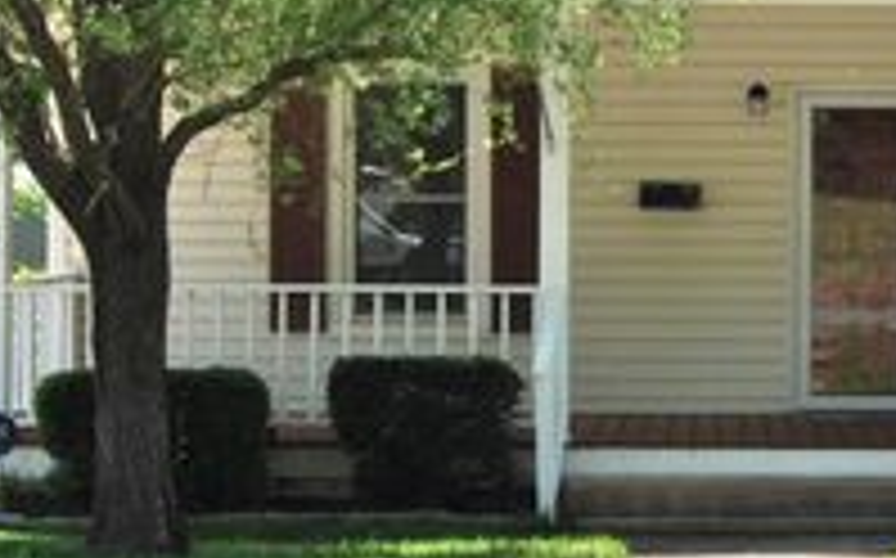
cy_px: 207
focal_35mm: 100
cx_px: 779
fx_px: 2440
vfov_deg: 13.0
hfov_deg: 20.5
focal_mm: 26
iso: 100
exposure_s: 1/200
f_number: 8
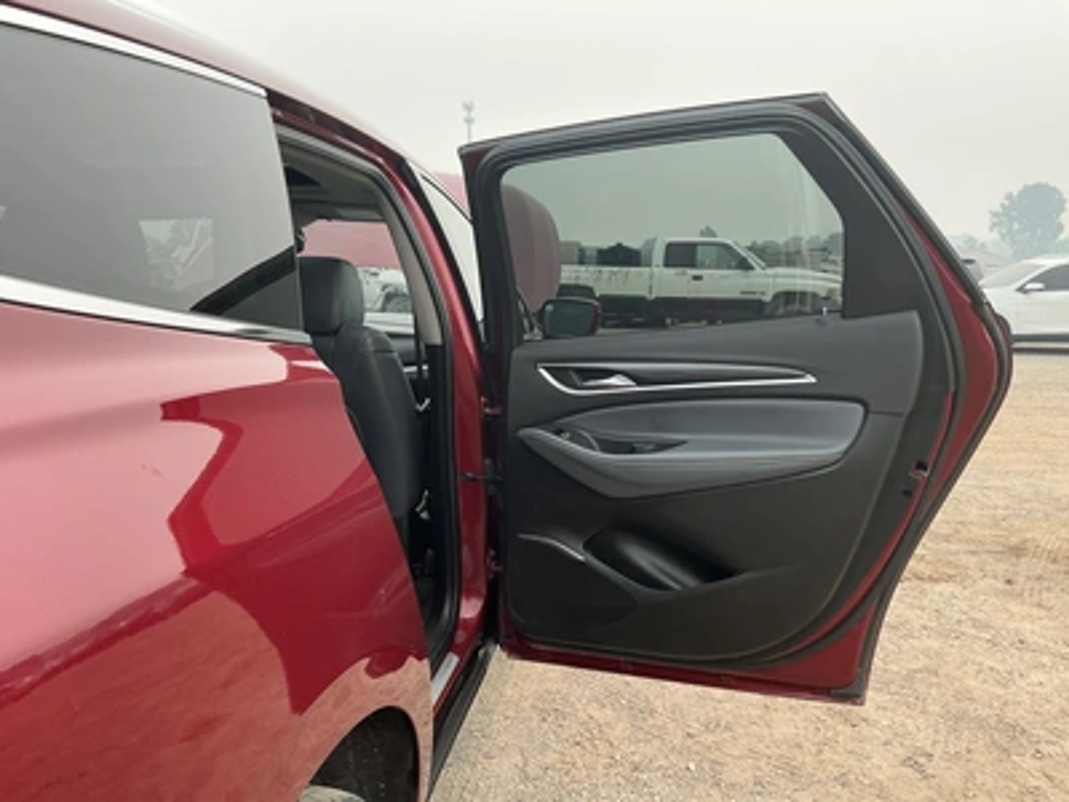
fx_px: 865
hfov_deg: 63.4
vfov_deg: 49.7
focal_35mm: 28
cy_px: 401
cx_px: 534
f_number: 1.8
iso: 25
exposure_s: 1/642
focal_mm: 3
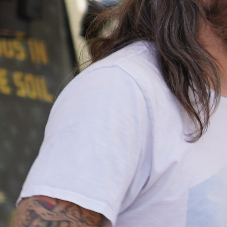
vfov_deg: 3.6
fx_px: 3613
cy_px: 286
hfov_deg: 3.4
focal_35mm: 487
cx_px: 869
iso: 100
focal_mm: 59
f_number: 4.5
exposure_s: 1/250
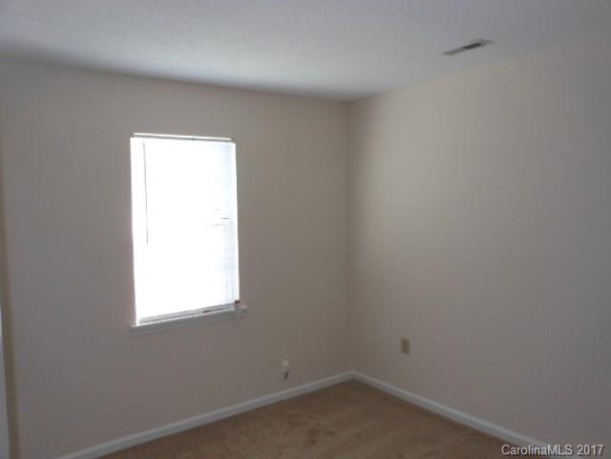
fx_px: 494
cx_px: 306
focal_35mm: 28
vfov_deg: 49.7
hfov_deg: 63.4
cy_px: 230
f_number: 3.7
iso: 125
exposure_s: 1/30
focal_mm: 5
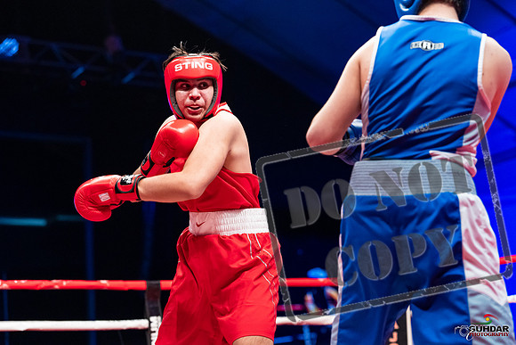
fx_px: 1075
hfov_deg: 27.0
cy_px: 172
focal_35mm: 75
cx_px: 258
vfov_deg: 18.2
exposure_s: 1/1000
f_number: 2.8
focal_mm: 75
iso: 4000
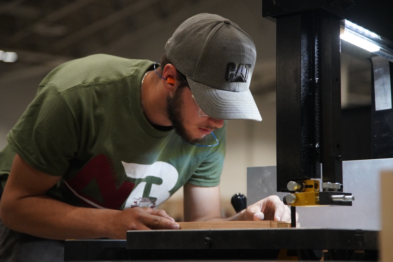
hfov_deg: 19.5
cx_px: 196
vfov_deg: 13.0
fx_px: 1146
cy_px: 131
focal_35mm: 105
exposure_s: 1/160
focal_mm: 105
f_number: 4
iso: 6400
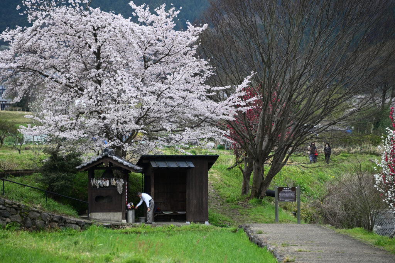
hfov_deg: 10.3
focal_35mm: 200
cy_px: 132
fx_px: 2193
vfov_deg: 6.9
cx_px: 198
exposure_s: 1/800
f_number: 5.6
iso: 400
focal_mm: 200
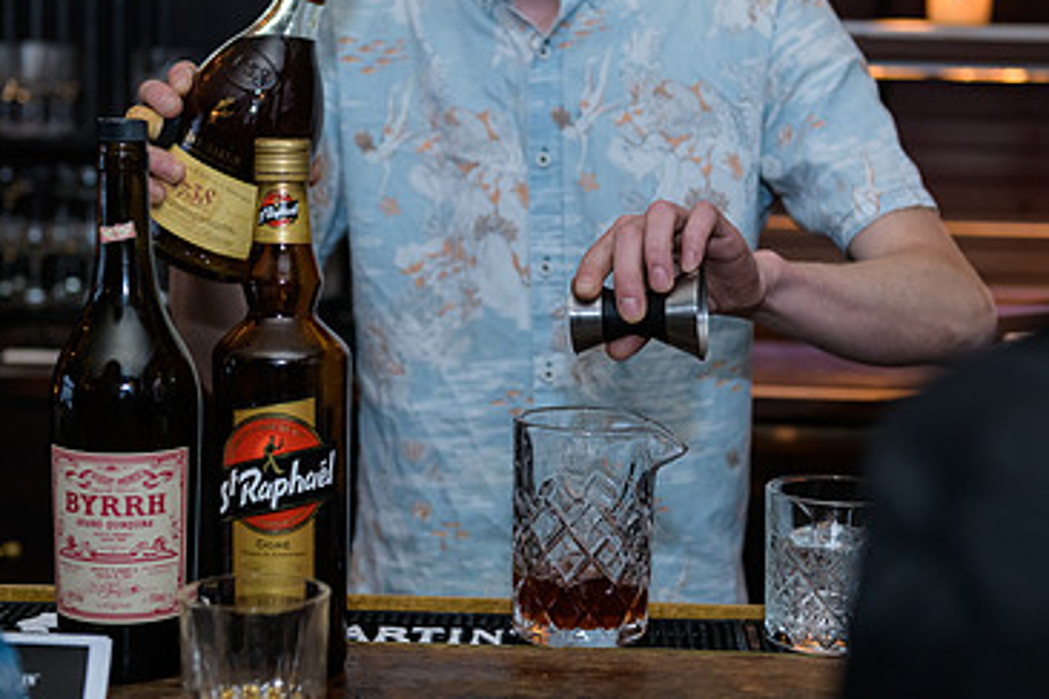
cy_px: 311
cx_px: 559
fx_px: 2214
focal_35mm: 76
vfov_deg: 17.9
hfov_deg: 26.6
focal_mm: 48
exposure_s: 1/125
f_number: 3.2
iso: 1000
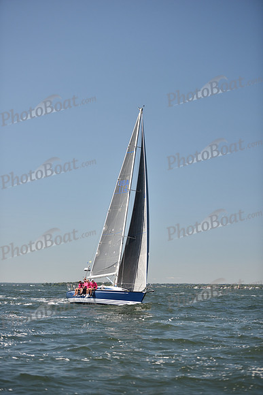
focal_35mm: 85
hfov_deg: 16.1
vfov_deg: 23.9
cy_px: 198
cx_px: 132
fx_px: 931
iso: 250
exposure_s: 1/1250
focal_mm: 85
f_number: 2.8
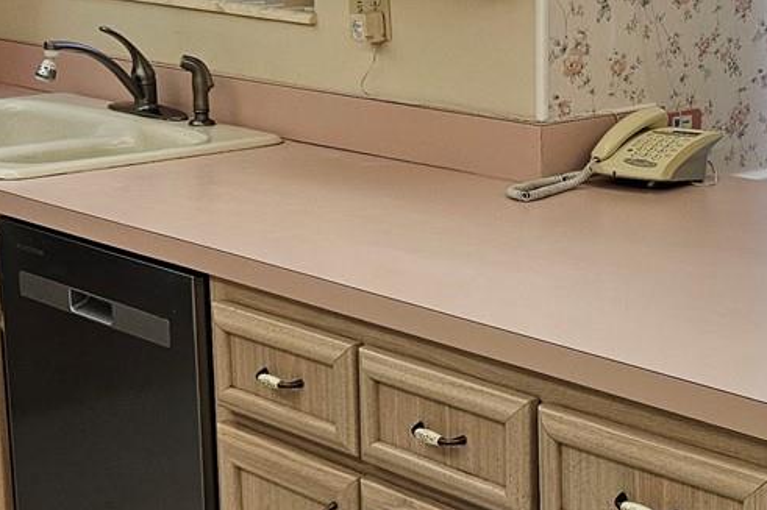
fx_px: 1661
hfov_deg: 25.2
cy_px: 186
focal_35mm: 78
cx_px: 692
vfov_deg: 17.5
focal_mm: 5.4
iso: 80
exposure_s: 1/120
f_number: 1.8
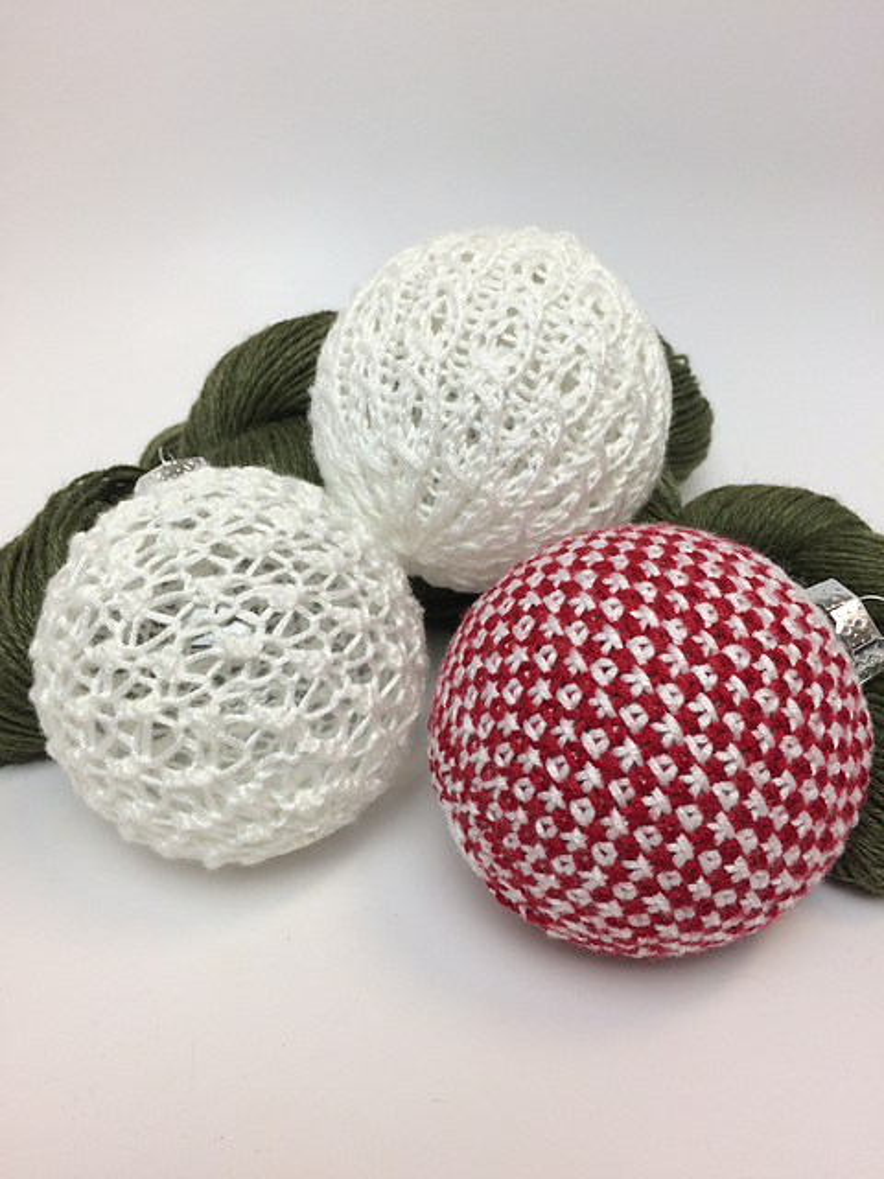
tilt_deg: -33.6
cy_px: 590
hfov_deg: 48.2
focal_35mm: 29
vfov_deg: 61.7
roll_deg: +1.9
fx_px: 987
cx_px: 442
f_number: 2.2
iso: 40
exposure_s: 1/60
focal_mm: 4.15
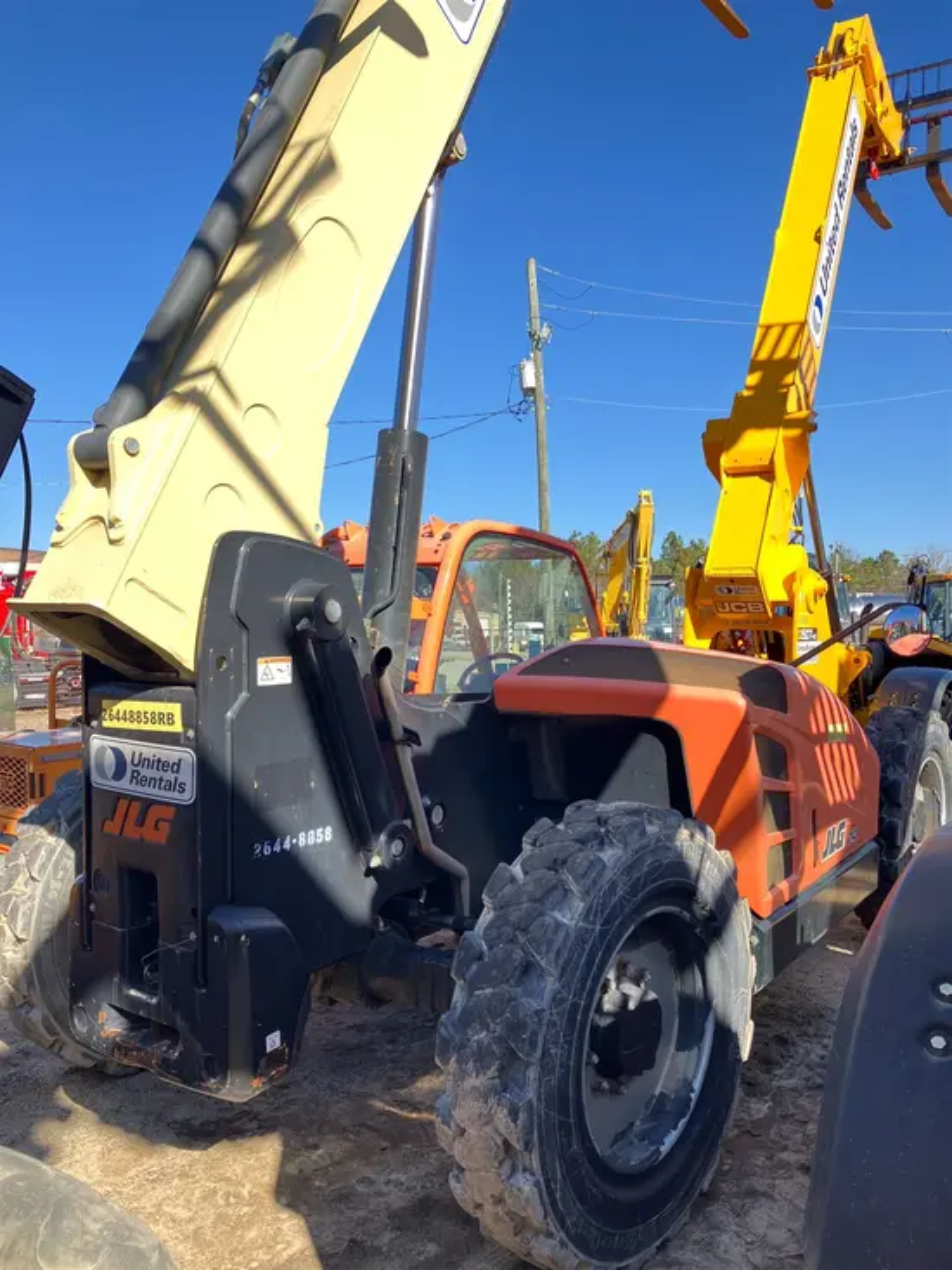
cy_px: 635
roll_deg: +0.5
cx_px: 476
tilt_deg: +1.3
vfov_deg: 63.4
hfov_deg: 49.8
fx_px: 1026
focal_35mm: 28
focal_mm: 3.99
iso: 32
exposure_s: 1/347
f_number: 1.8
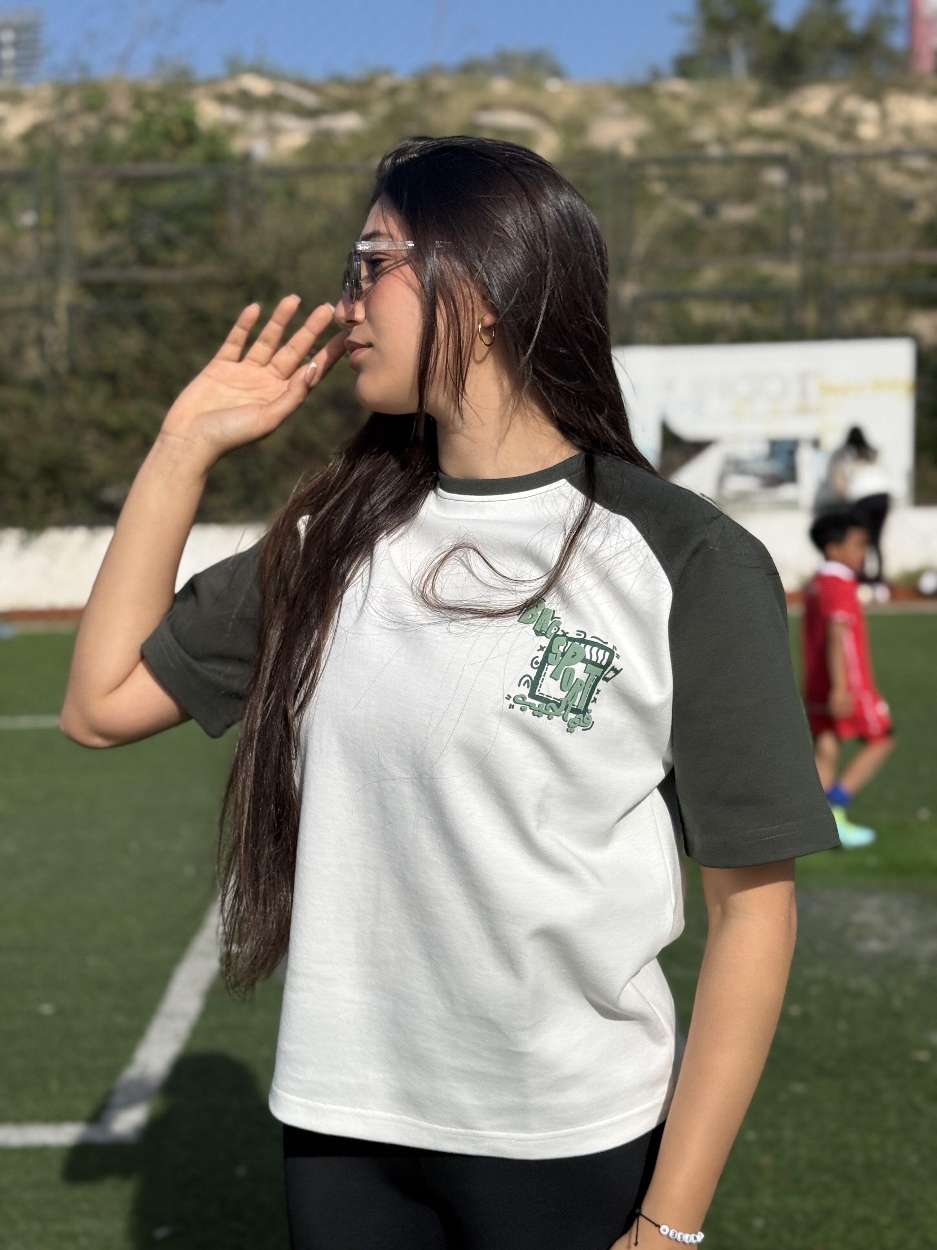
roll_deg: +1.0
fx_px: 1732
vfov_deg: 39.7
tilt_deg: -6.7
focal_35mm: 48
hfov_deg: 30.3
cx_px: 468
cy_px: 625
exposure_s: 1/11364
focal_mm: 6.76
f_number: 1.78
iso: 80
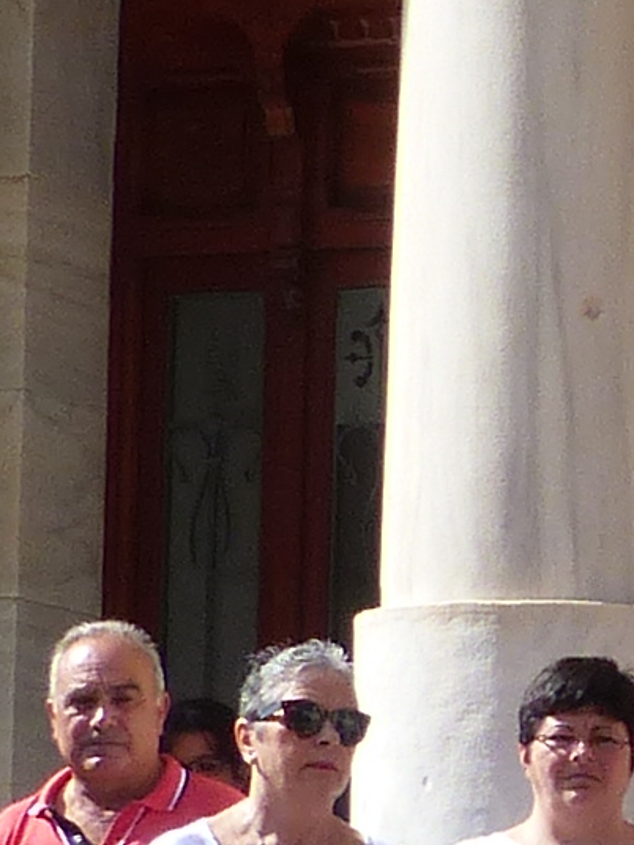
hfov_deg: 6.0
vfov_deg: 8.3
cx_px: 1459
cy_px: 757
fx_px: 5836
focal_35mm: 239
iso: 100
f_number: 4
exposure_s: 1/800
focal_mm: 5.7
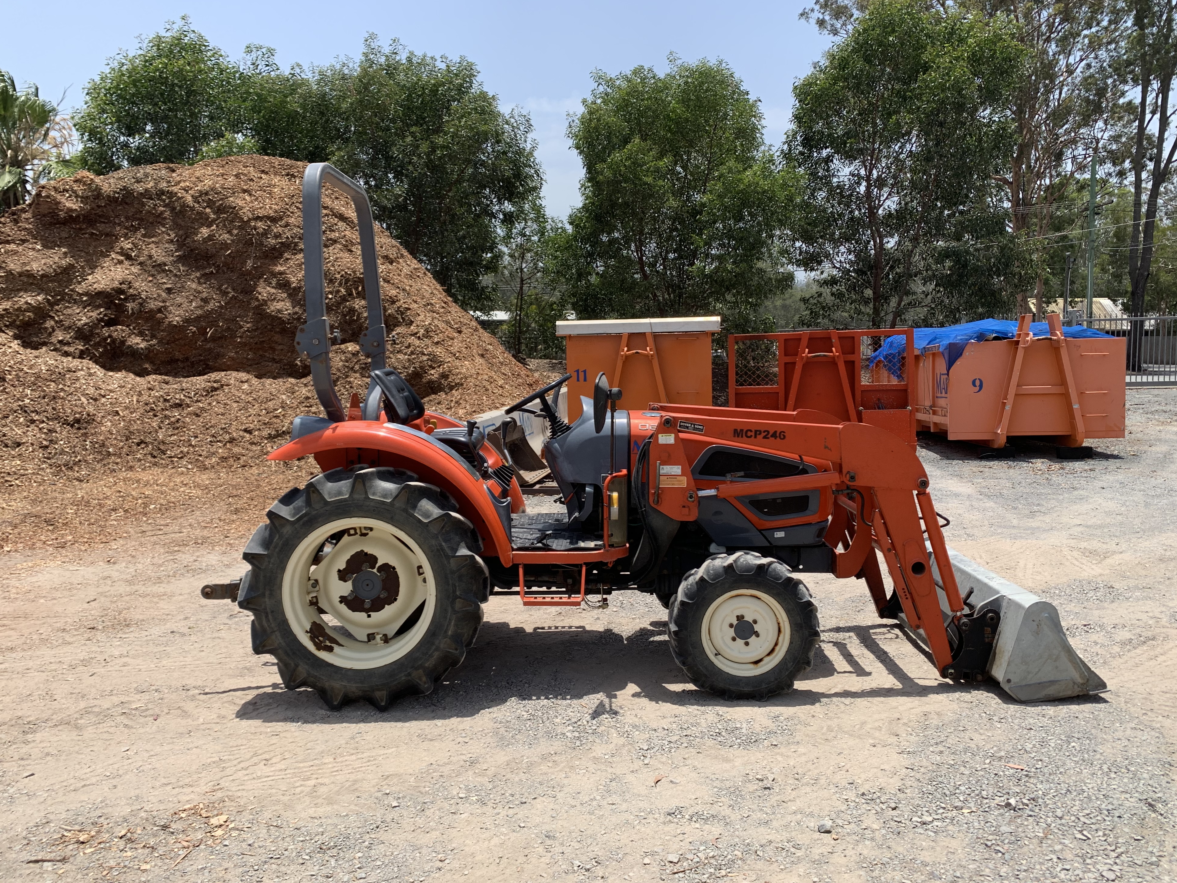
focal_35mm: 27
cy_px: 435
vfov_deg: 51.4
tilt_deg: -4.0
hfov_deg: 65.3
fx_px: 918
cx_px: 590
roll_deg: +1.1
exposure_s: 1/1992
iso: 25
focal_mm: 4.25
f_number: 1.8
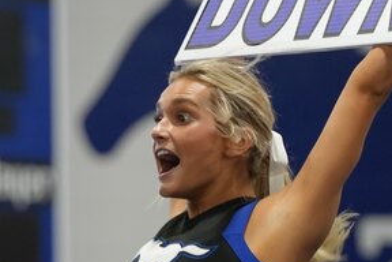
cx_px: 76
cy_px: 156
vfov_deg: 1.9
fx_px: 7752
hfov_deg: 2.9
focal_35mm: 712
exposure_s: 1/200
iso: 2000
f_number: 4
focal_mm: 200
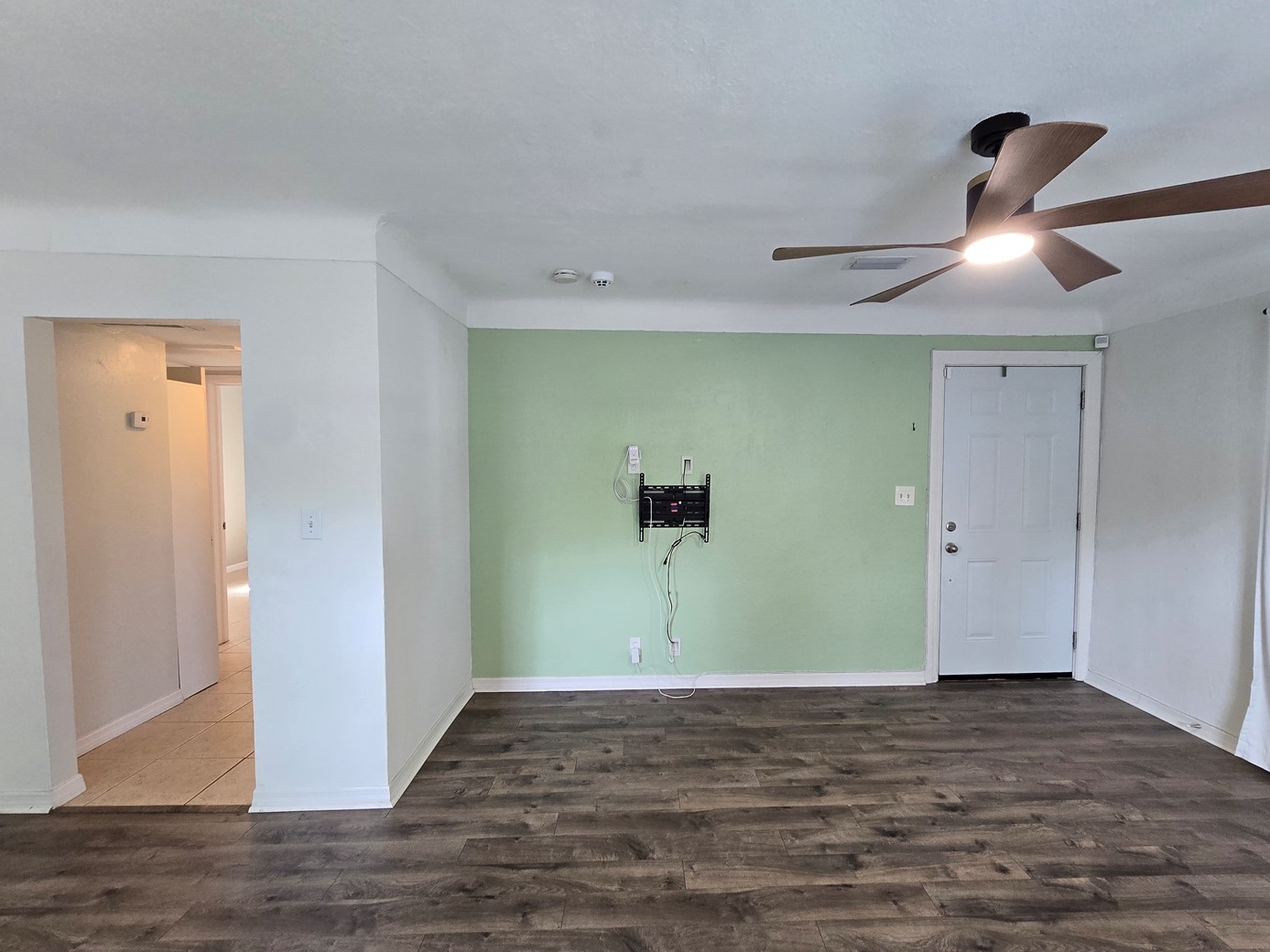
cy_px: 491
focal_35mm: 15
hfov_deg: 98.2
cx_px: 653
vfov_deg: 81.7
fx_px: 550
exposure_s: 1/60
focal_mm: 2.2
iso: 200
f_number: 2.2
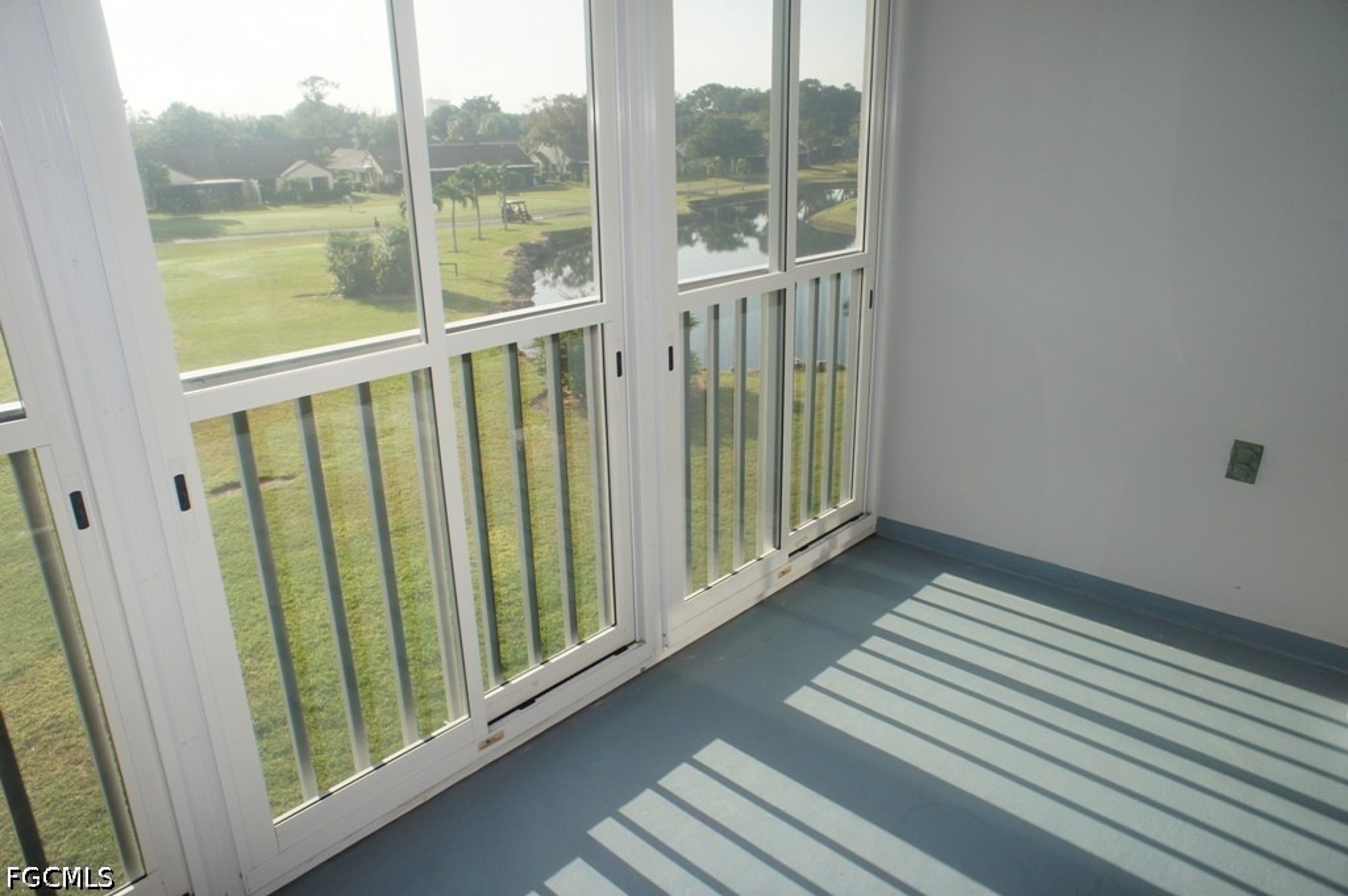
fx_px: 898
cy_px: 448
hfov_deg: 73.8
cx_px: 674
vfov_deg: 53.1
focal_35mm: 24
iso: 200
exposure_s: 1/80
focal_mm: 16
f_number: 7.1
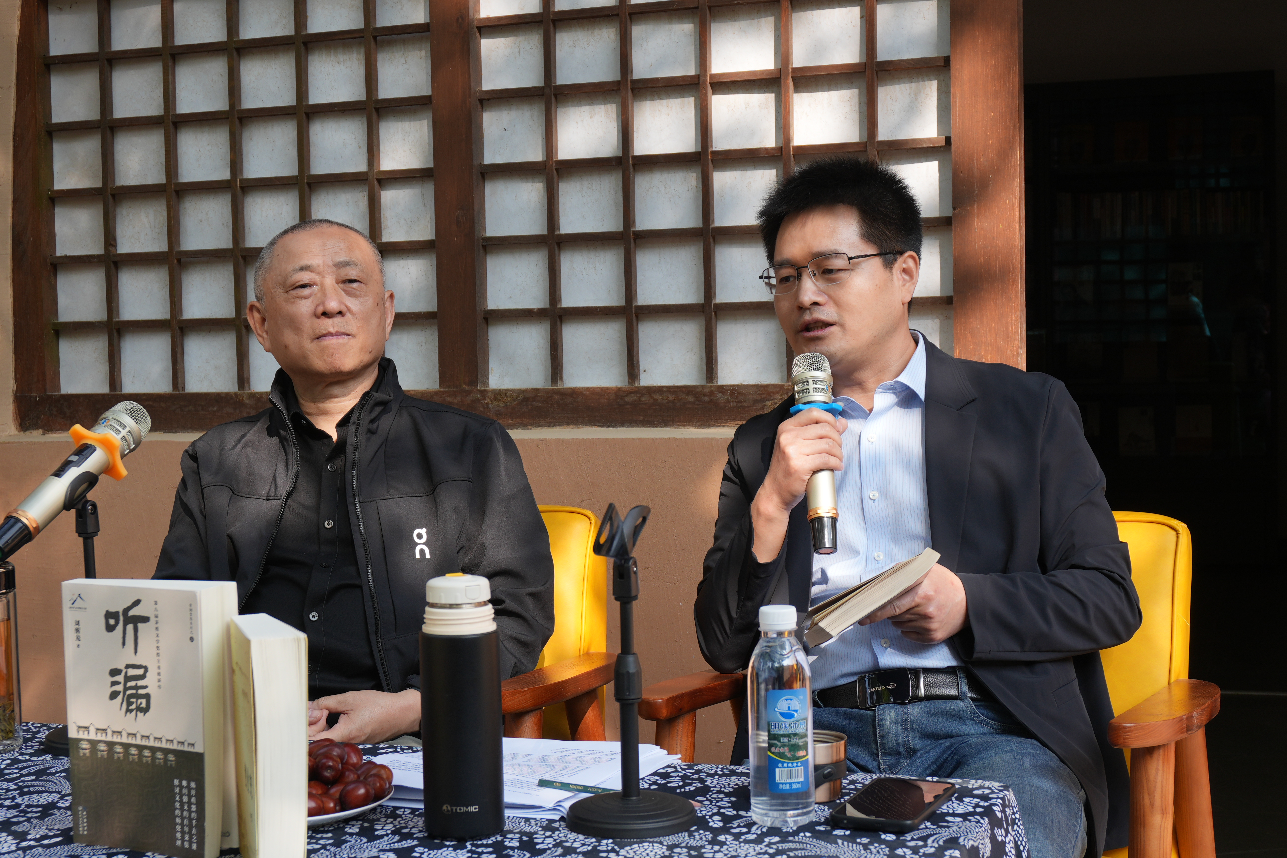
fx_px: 2094
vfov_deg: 23.1
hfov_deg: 34.1
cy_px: 443
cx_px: 580
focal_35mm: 59
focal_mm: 33
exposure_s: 1/100
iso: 100
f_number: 6.3
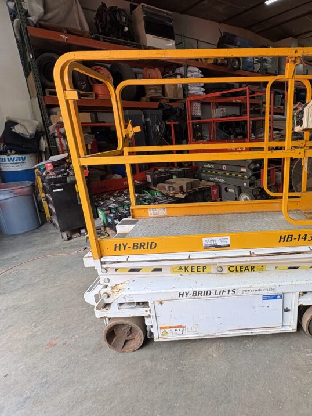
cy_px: 196
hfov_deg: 62.6
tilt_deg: -14.9
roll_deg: +2.2
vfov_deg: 81.7
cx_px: 230
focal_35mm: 20
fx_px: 240
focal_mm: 2.22
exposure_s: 1/120
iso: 64
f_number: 2.2
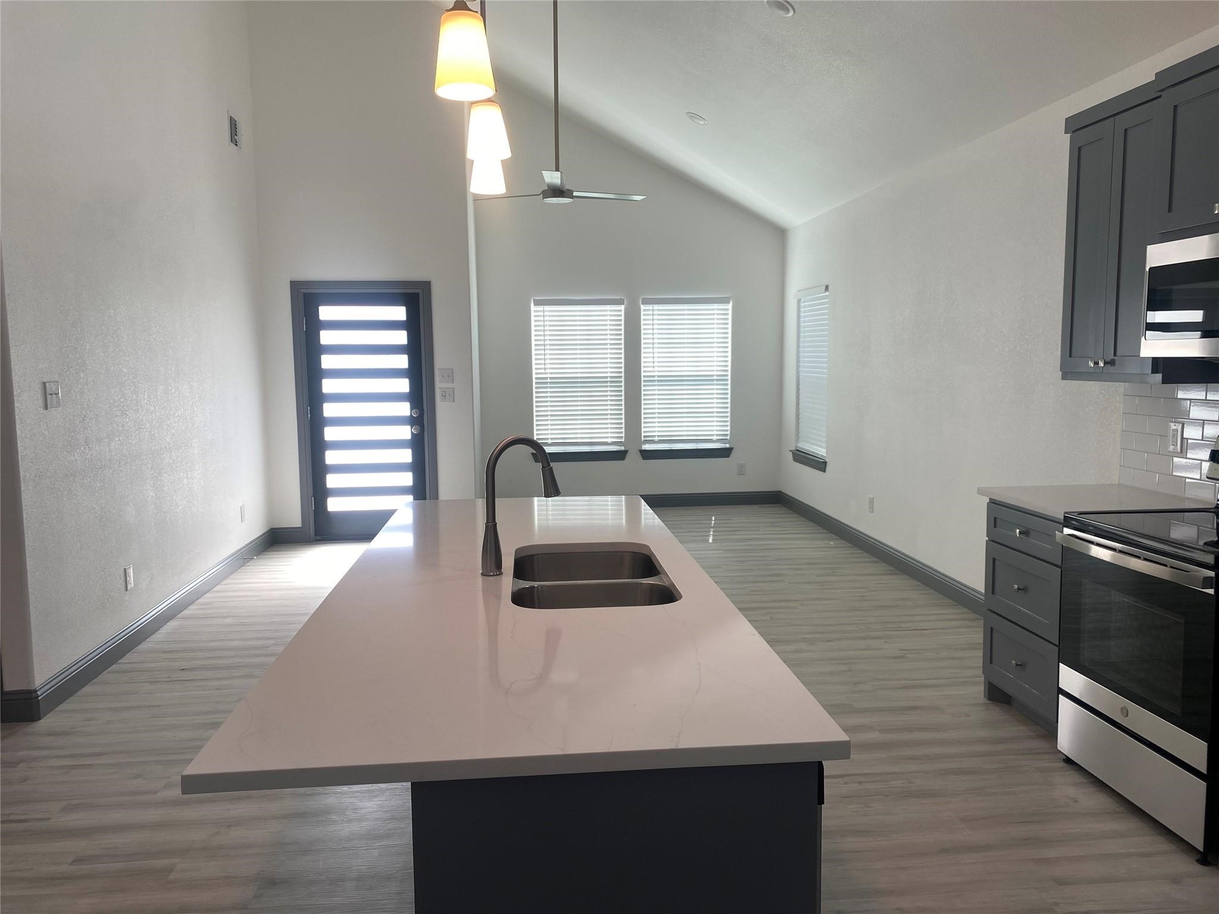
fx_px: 916
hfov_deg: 67.3
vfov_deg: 53.1
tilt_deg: -5.4
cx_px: 610
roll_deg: +0.6
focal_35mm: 26
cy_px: 457
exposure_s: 1/120
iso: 32
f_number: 1.8
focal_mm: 4.25
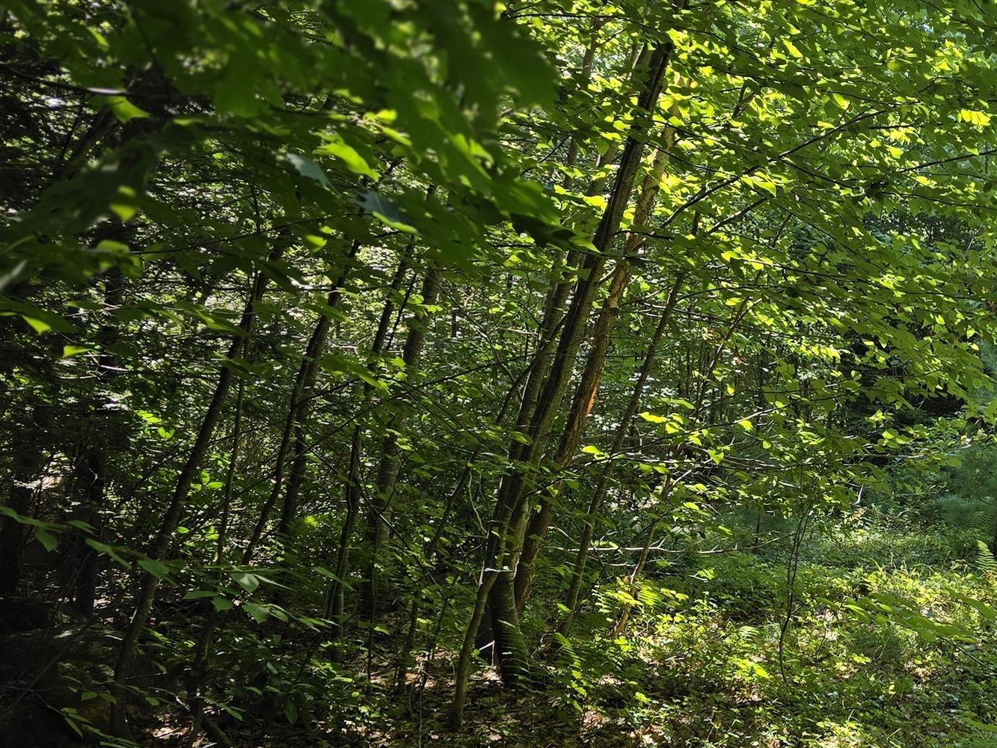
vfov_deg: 27.3
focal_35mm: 53
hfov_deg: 31.3
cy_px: 521
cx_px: 1148
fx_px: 1527
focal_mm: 6.3
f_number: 1.7
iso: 12
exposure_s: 1/120
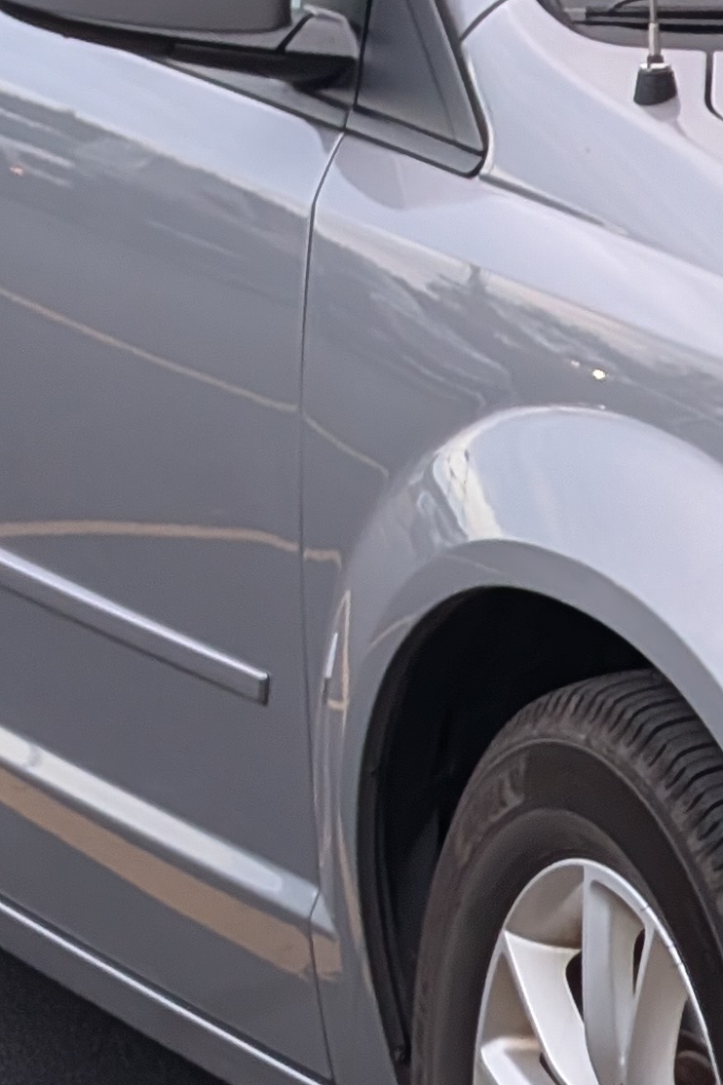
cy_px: 474
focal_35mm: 187
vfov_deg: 11.0
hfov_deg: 7.2
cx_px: 1272
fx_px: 5633
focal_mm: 6.9
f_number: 1.68
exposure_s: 1/78.2
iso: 291
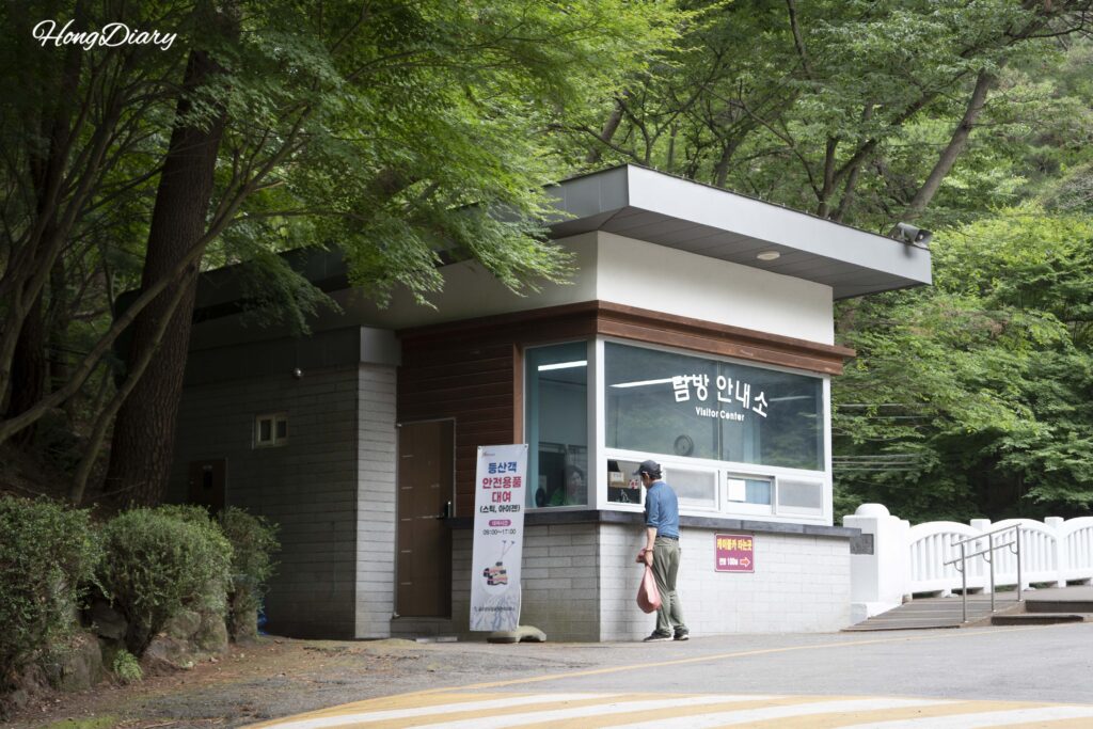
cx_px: 546
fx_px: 1822
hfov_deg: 33.4
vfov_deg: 22.6
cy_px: 364
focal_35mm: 60
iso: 800
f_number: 5.6
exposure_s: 1/160
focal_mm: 60
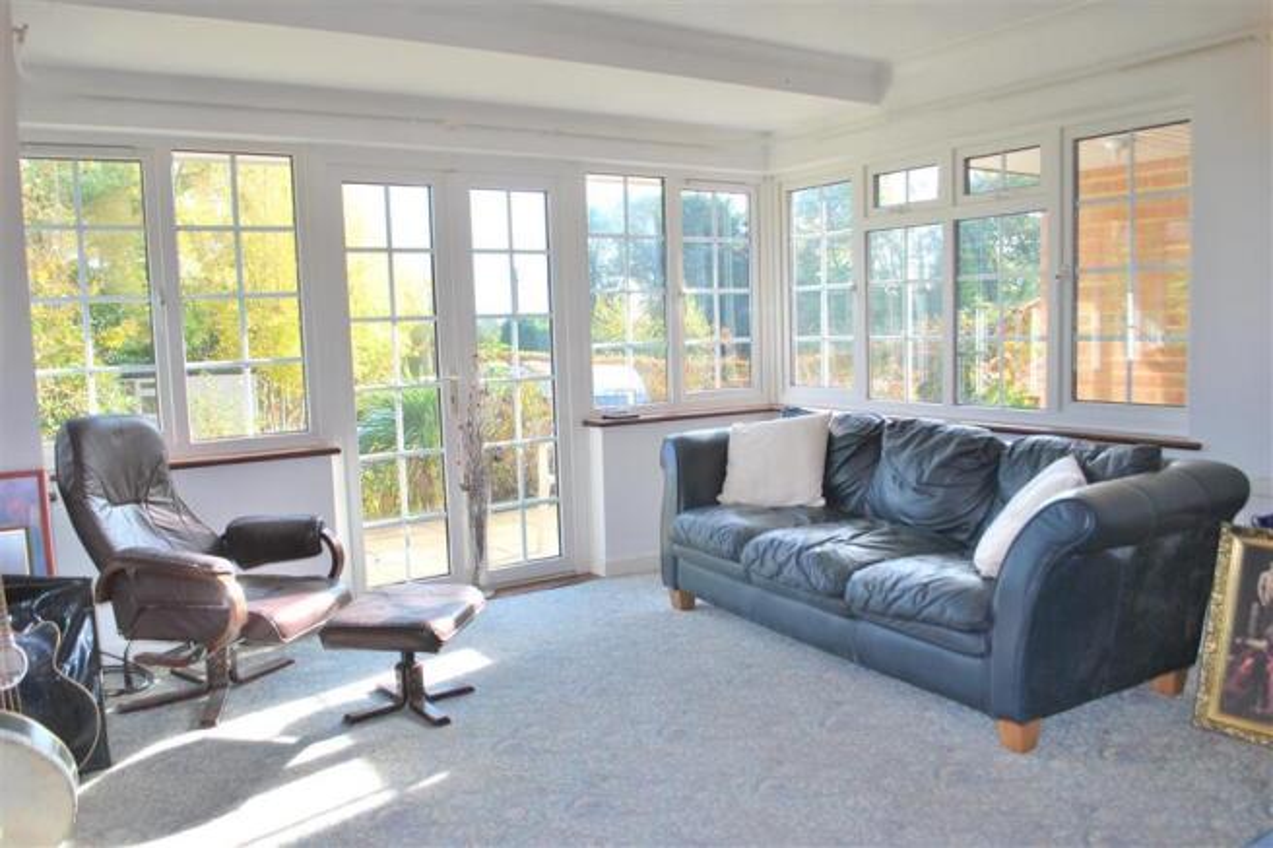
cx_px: 636
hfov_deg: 67.4
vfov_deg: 47.9
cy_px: 424
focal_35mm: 27
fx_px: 954
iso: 100
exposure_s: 1/60
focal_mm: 18
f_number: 4.5
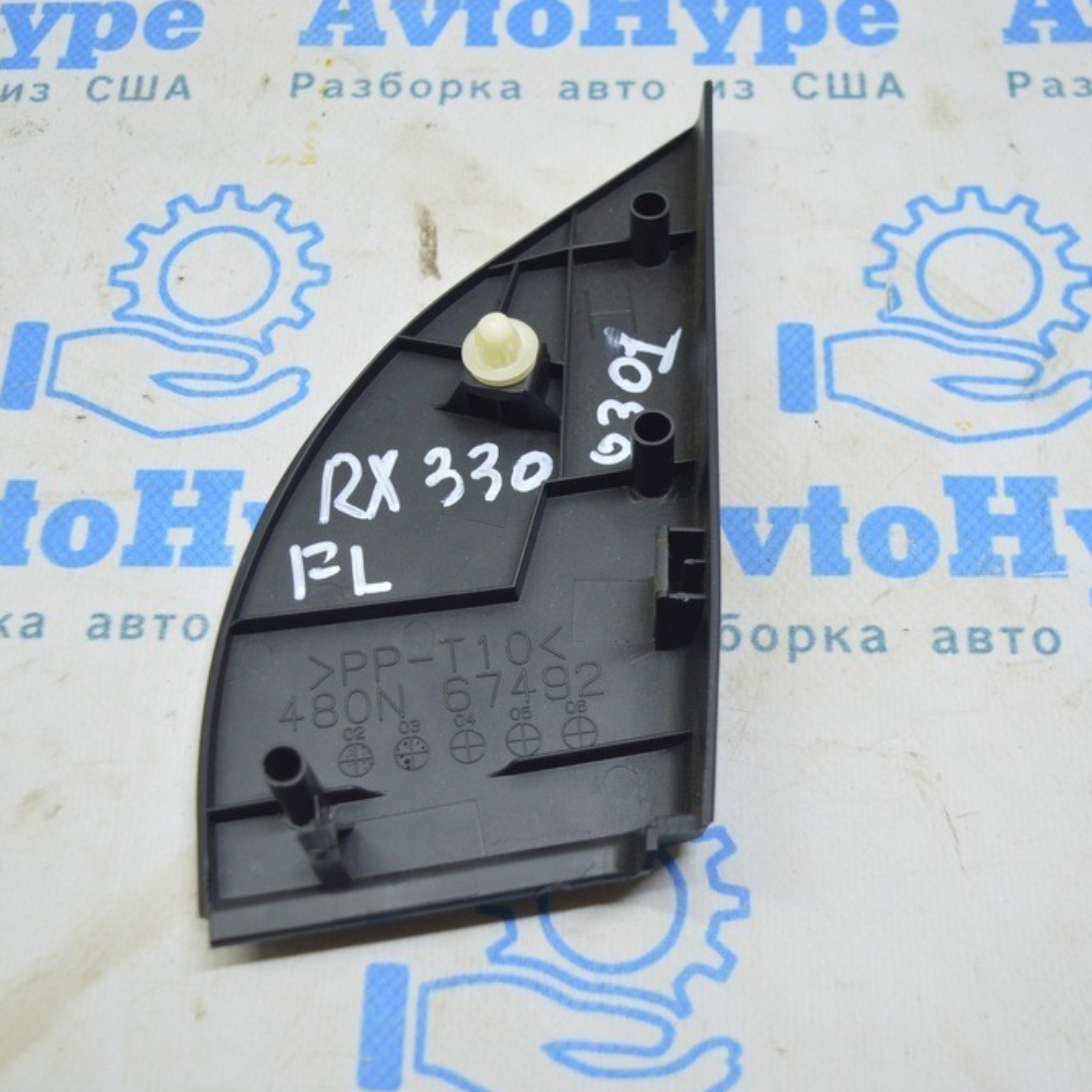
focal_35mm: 49
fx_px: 1736
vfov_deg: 34.9
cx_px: 504
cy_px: 552
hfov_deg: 34.9
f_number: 4
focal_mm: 25
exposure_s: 1/40
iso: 400
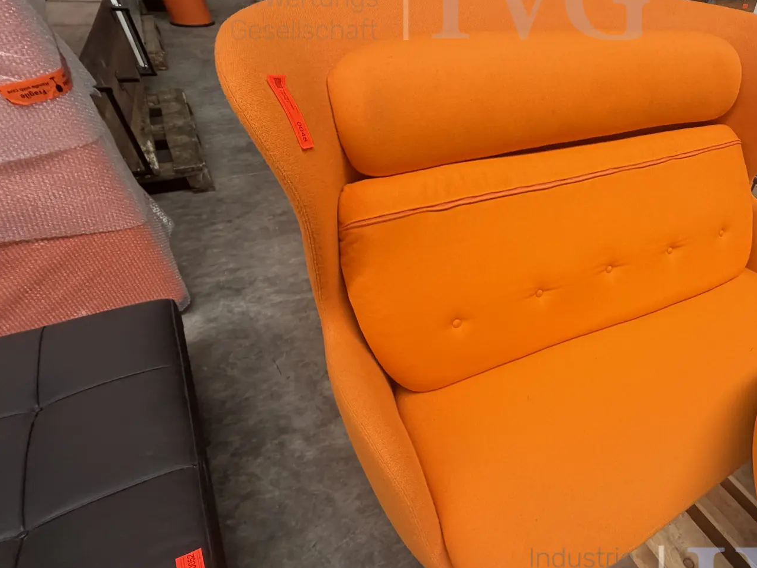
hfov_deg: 73.6
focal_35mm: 21
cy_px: 293
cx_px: 565
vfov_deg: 63.4
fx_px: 459
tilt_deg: -41.2
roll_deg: -5.2
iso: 200
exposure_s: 1/121
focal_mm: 2.22
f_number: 2.2
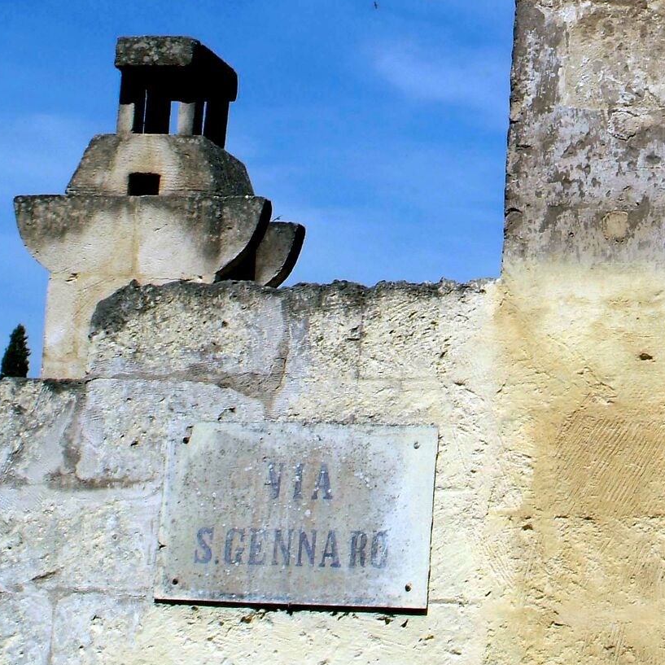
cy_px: 113
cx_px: 758
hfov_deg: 18.5
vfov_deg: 19.1
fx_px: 1956
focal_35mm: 90
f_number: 13
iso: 100
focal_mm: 24
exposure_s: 1/90
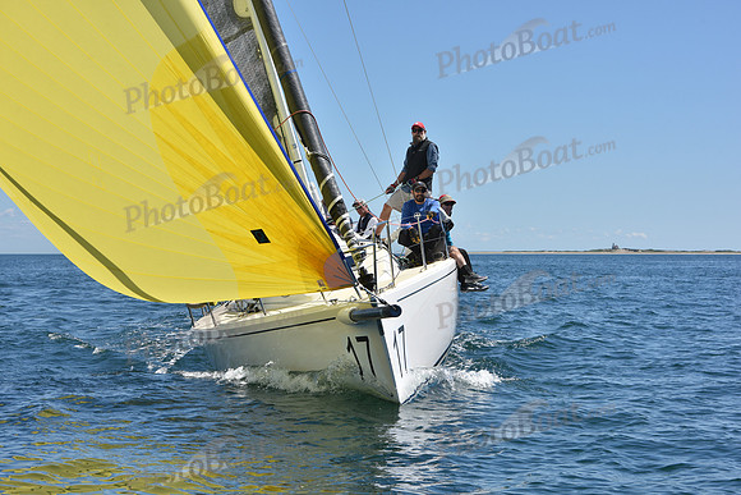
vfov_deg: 17.1
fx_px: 1647
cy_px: 248
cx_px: 370
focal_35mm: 80
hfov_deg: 25.4
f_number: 10
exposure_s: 1/800
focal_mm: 80
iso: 250
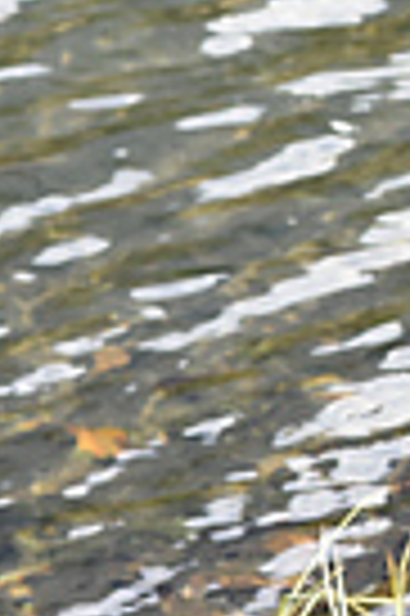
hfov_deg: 3.4
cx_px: 953
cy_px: 135
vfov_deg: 5.2
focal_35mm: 397
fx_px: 6799
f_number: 9
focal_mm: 85
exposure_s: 1/320
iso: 1000
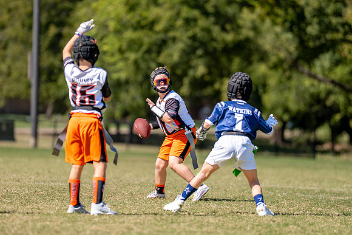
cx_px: 163
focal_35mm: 313
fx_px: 3061
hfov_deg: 6.6
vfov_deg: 4.4
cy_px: 111
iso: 160
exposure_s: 1/2500
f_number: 2.8
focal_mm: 200
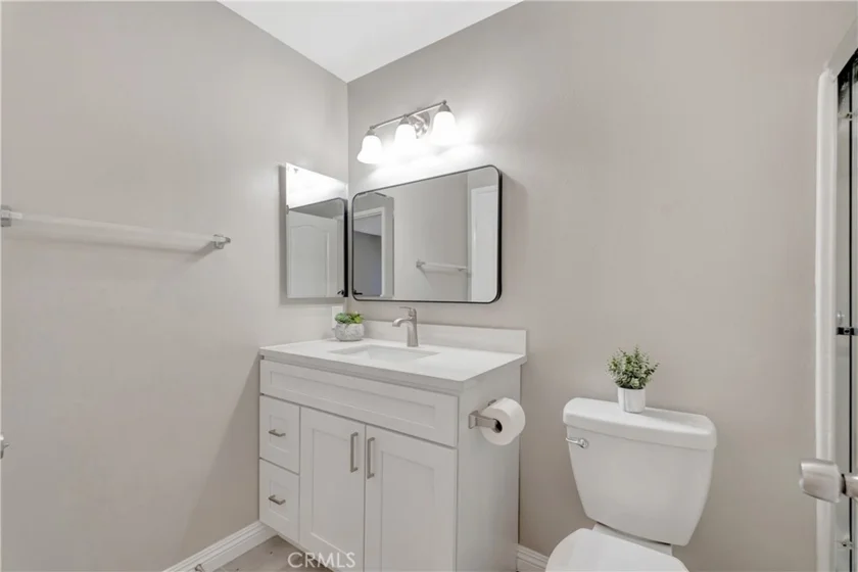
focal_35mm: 15
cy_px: 286
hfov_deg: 100.4
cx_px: 429
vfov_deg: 77.3
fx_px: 357
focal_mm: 10
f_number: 5.6
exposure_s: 1/10
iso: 100
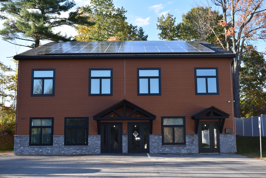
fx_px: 321
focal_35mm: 44
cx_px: 133
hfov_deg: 45.0
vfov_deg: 30.9
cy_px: 89
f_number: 5.6
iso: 100
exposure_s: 1/125
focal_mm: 29
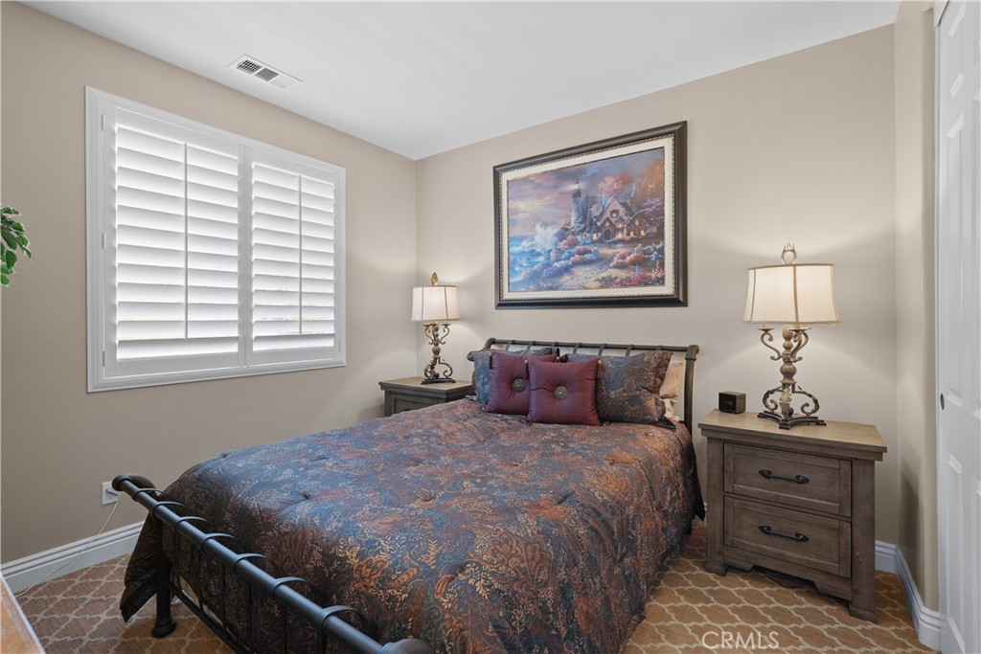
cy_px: 327
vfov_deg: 73.8
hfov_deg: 96.7
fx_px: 436
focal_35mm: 16
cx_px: 490
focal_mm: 16
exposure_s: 1/15
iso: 1250
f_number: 7.1
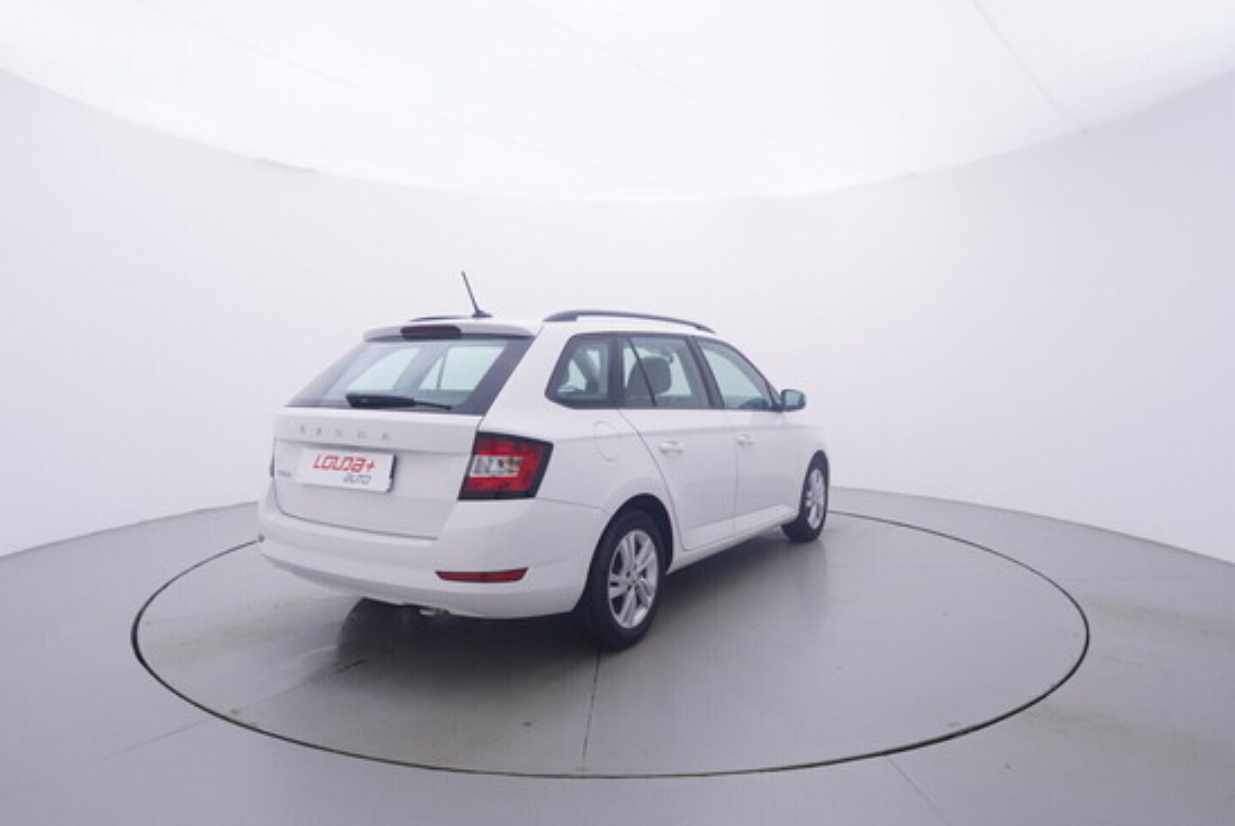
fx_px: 772
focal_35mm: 22
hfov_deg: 77.3
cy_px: 413
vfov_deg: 56.2
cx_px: 618
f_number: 5
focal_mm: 15
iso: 200
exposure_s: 1/80
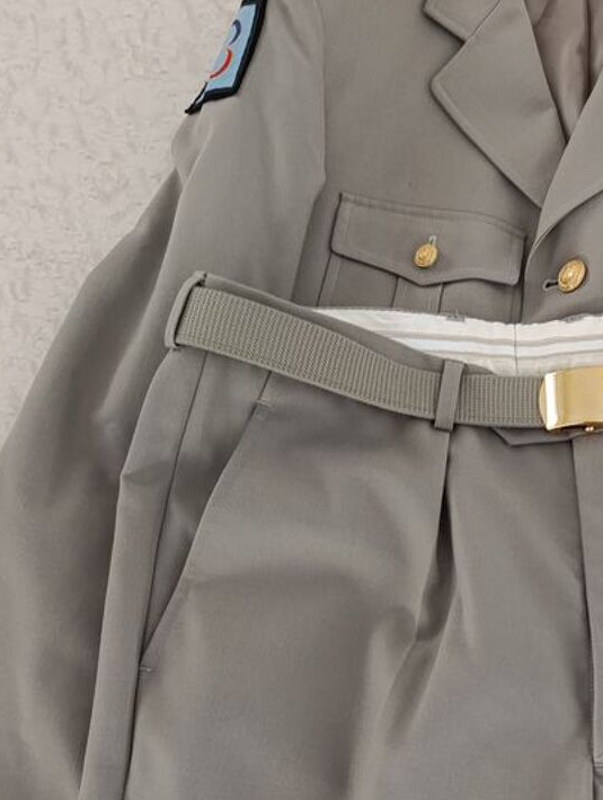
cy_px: 603
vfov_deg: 42.4
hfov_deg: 32.0
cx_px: 543
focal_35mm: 43
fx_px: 996
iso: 1250
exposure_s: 1/25
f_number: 1.6
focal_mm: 6.14
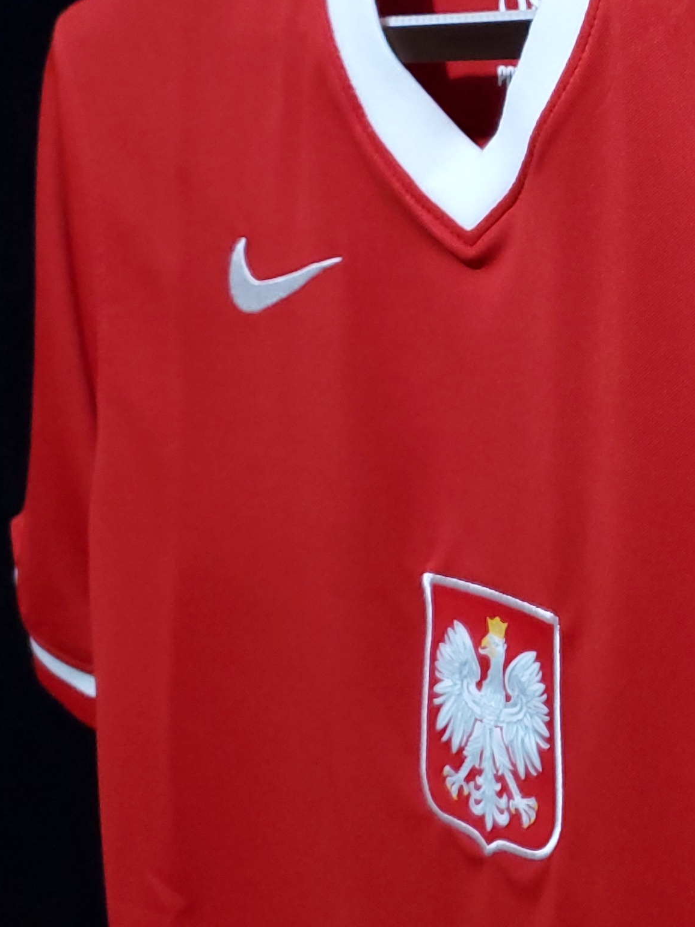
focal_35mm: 68
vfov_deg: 28.5
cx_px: 845
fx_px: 1821
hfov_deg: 20.2
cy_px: 398
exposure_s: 1/30
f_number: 1.5
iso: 200
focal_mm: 4.3
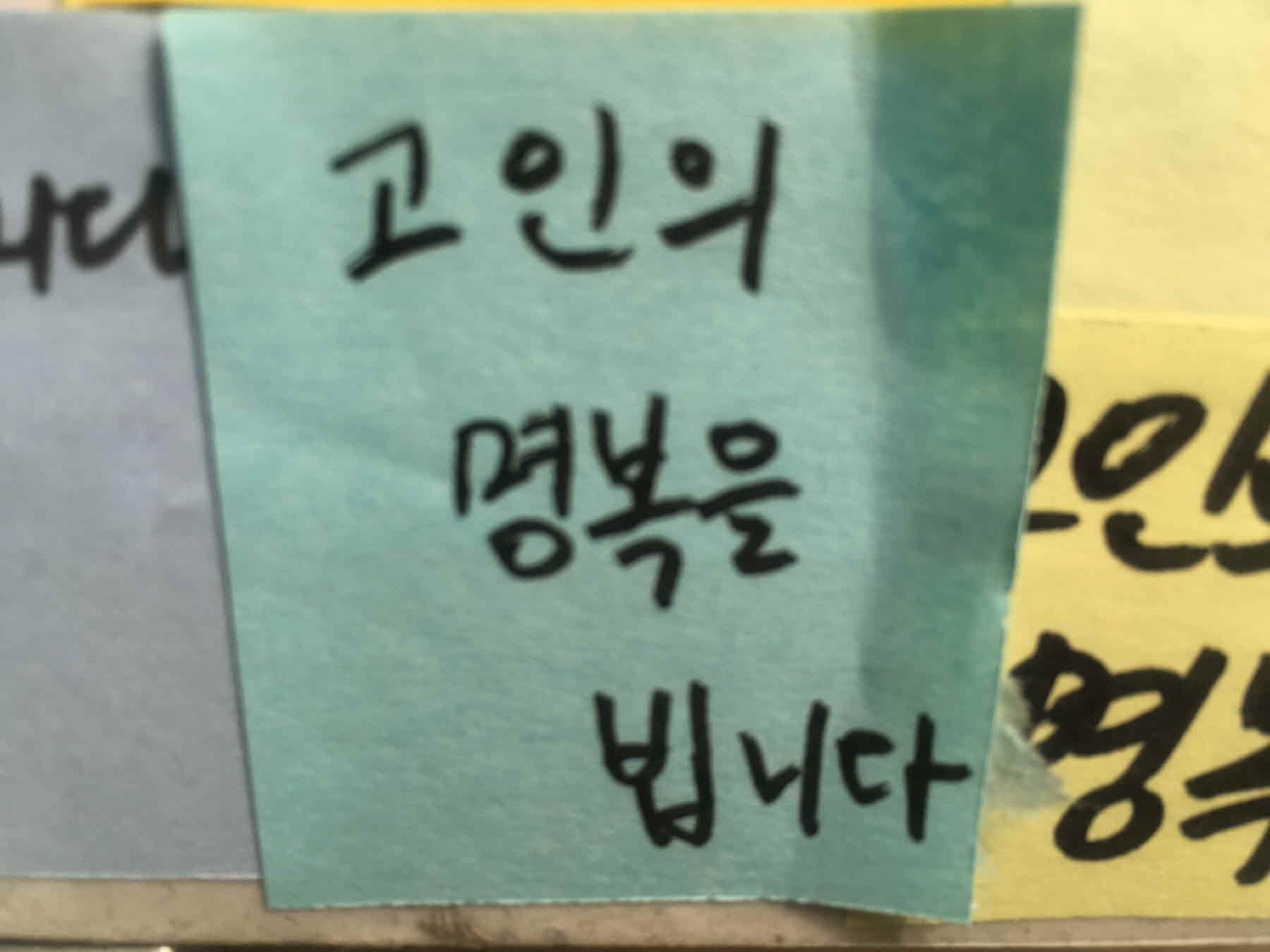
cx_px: 635
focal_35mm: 29
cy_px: 476
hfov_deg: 61.7
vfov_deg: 48.2
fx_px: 1064
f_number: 2.2
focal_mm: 4.15
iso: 32
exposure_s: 1/120
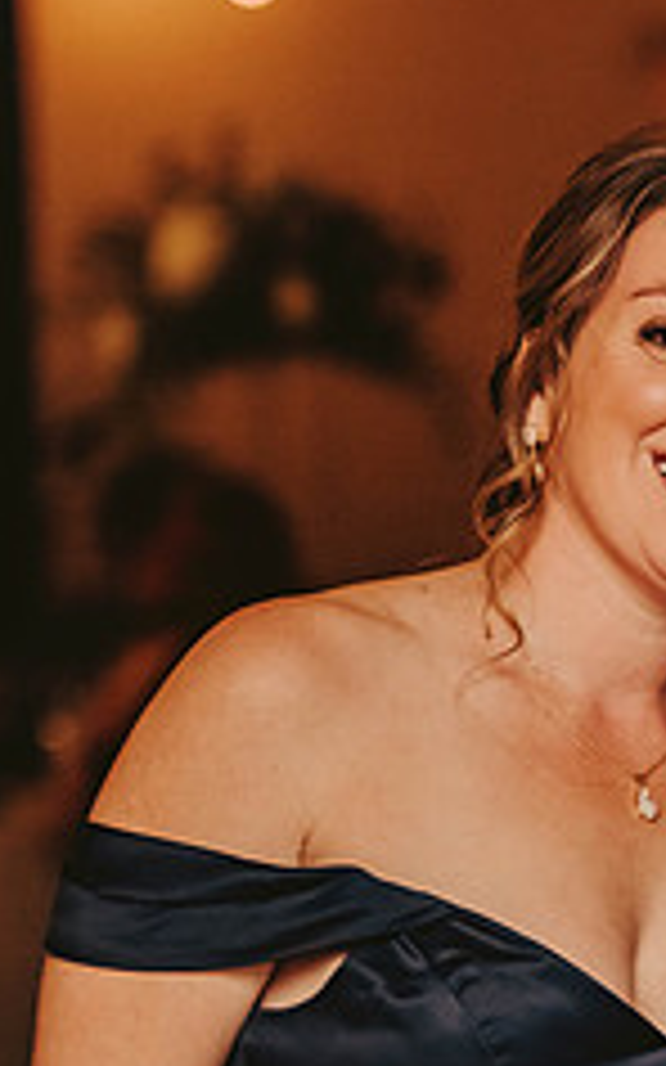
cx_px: 1152
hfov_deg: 5.0
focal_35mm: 262
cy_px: 663
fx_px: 7613
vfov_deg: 8.0
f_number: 3.2
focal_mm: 105
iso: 2500
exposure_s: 1/200
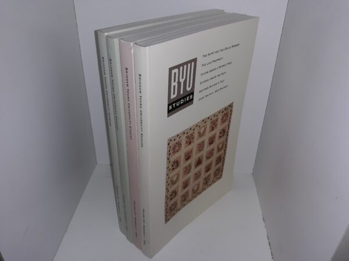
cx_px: 174
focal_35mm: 28
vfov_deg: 49.7
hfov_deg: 63.4
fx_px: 282
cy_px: 130
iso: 40
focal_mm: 3.7
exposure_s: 1/258
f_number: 1.7
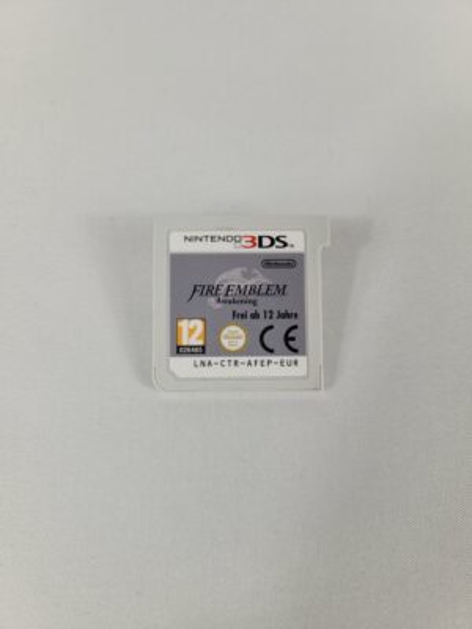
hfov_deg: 53.1
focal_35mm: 26
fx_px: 473
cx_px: 236
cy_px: 314
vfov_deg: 67.3
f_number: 1.8
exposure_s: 1/193
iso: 40
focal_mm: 5.4
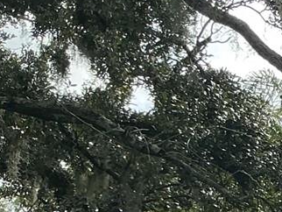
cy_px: 318
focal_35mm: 144
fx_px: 1174
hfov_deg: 11.5
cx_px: 662
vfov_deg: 10.0
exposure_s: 1/568
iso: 25
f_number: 1.8
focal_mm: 3
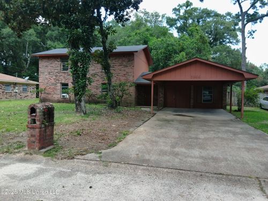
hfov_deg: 67.3
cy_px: 100
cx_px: 134
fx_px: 201
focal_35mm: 26
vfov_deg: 53.1
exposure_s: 1/214
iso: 100
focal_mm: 3
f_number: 2
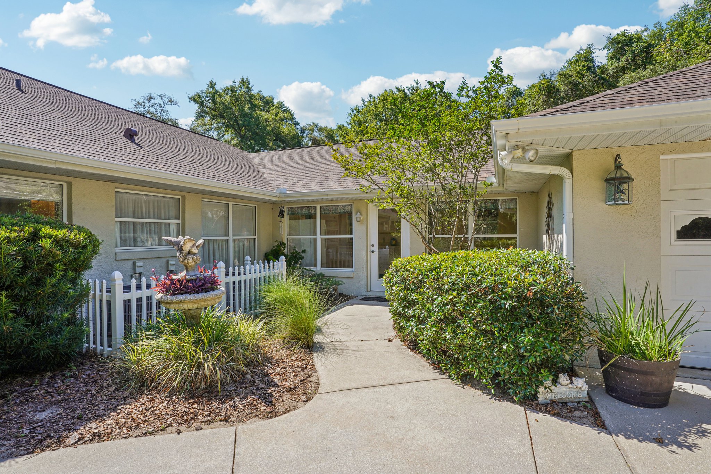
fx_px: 355
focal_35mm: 18
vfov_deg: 67.4
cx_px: 356
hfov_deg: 90.0
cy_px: 237
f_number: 20
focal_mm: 18
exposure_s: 1/30
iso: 125
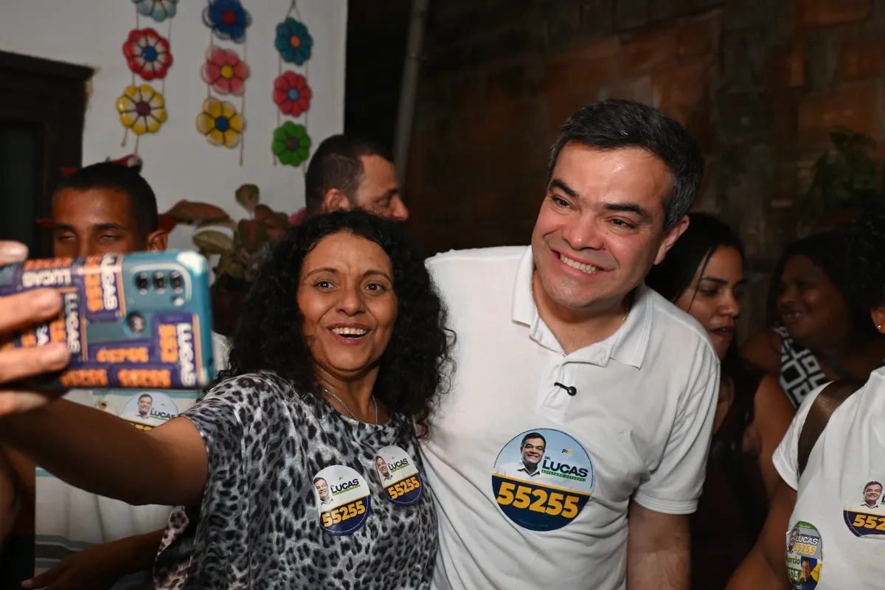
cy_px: 295
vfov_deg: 43.6
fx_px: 737
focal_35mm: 30
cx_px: 442
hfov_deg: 61.9
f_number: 2.8
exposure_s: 1/200
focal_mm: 20
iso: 800
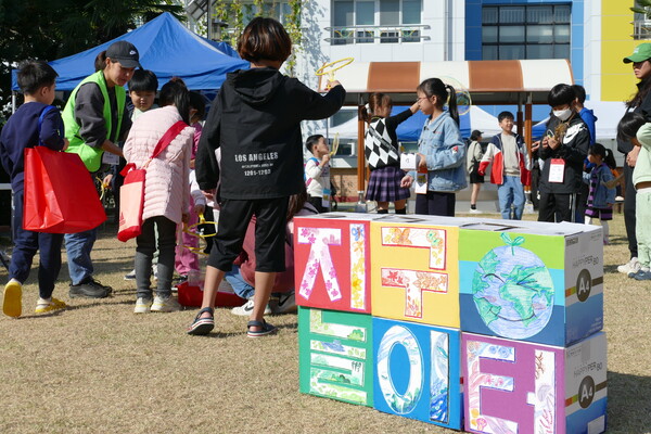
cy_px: 217
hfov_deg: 38.2
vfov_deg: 26.0
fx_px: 940
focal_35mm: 52
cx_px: 326
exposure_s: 1/2500
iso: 125
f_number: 4.5
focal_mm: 19.11
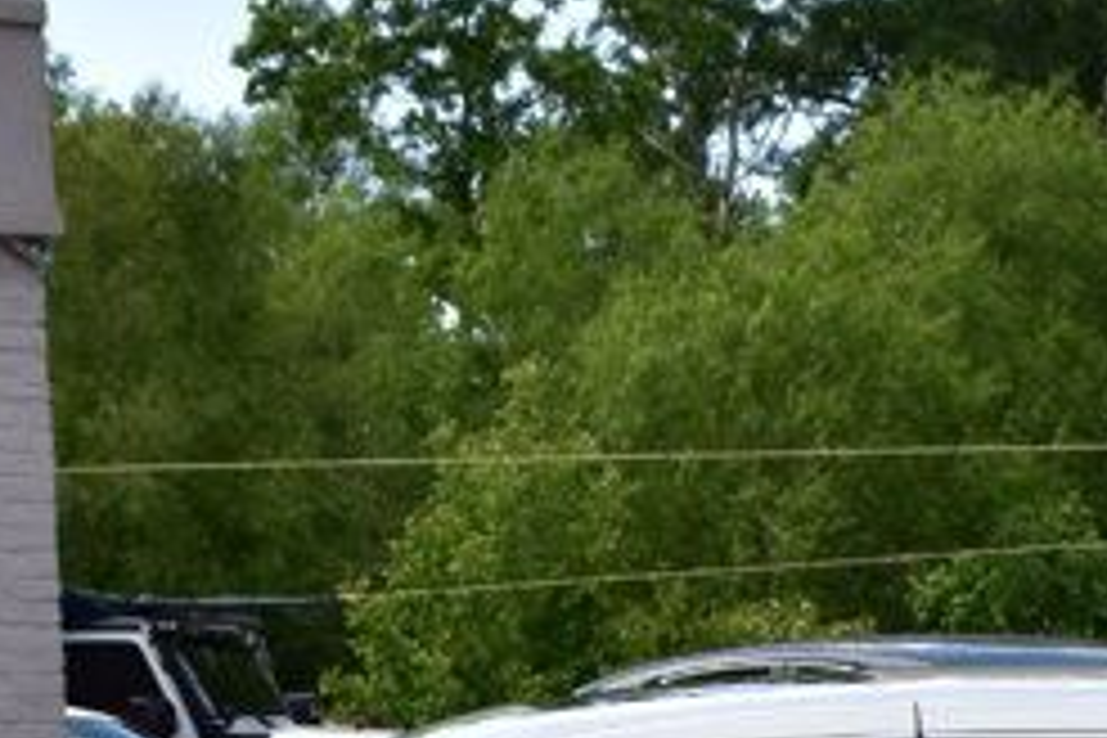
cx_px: 702
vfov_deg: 8.7
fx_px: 4612
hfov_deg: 13.7
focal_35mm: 150
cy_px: 1372
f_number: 11
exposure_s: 1/500
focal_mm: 24
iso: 400
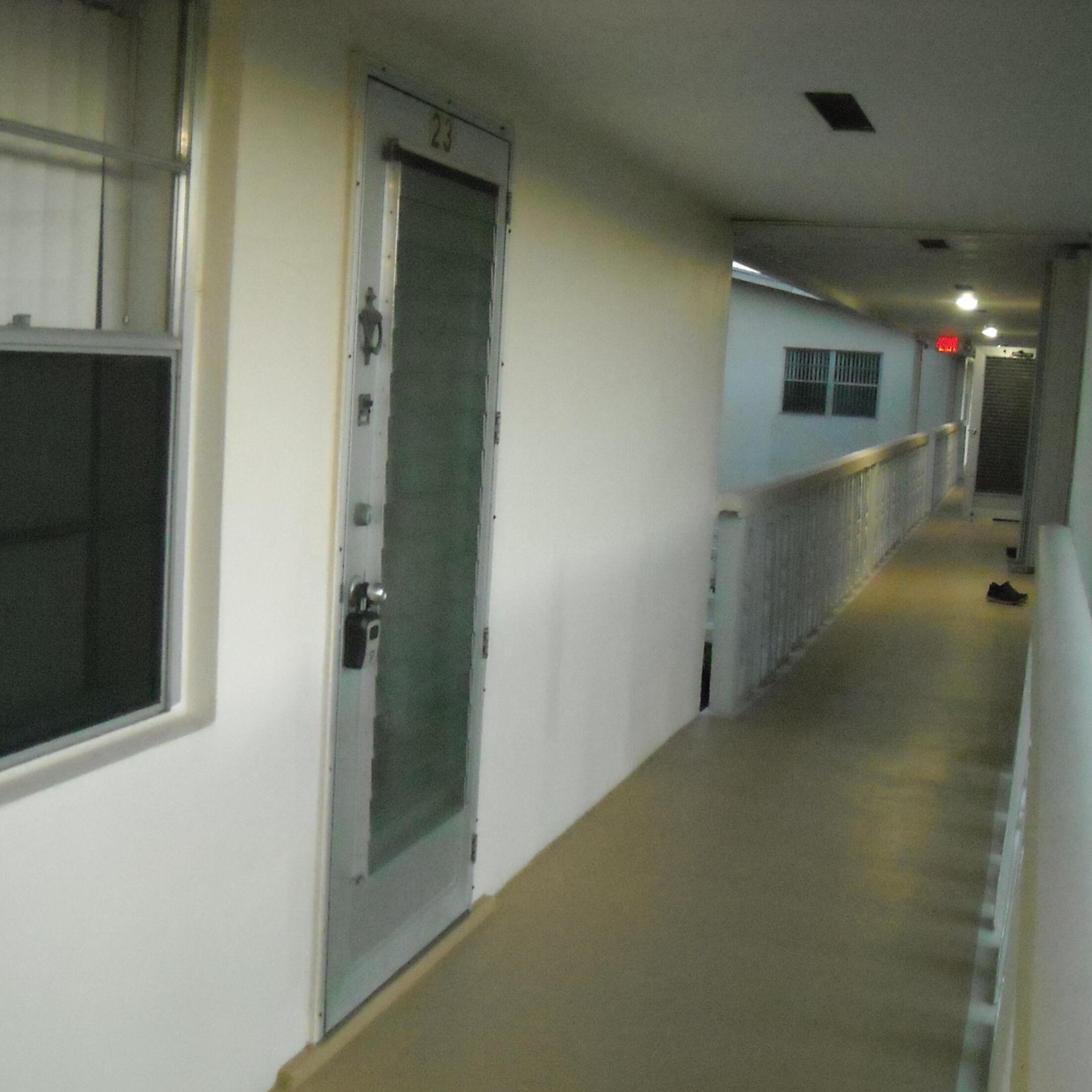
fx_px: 1499
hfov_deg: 39.8
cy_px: 552
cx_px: 434
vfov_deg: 40.0
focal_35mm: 42
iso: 800
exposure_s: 1/67
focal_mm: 5.7
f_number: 2.8
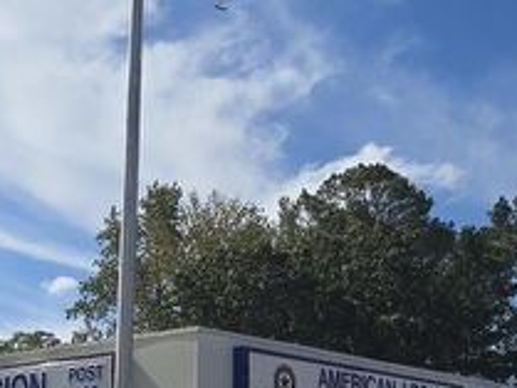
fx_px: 1315
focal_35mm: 88
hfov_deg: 22.1
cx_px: 136
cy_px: 306
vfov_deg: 16.7
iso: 25
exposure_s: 1/3372
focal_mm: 5.4
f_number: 1.8
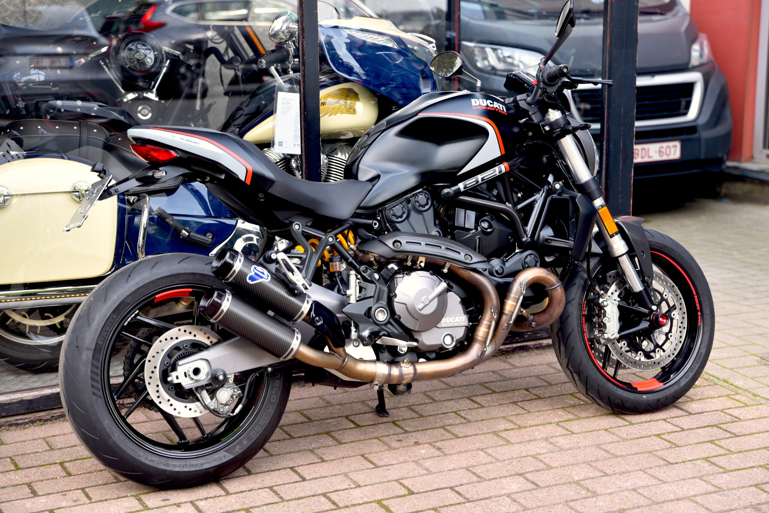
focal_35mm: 66
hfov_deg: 30.5
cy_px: 256
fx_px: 1410
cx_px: 384
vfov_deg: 20.6
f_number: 3.5
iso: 100
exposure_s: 1/60
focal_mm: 66
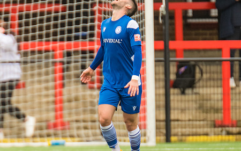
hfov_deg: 1.7
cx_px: 78
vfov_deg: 1.0
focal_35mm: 1265
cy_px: 80
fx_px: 8306
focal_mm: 420
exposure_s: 1/640
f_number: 4
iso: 1000
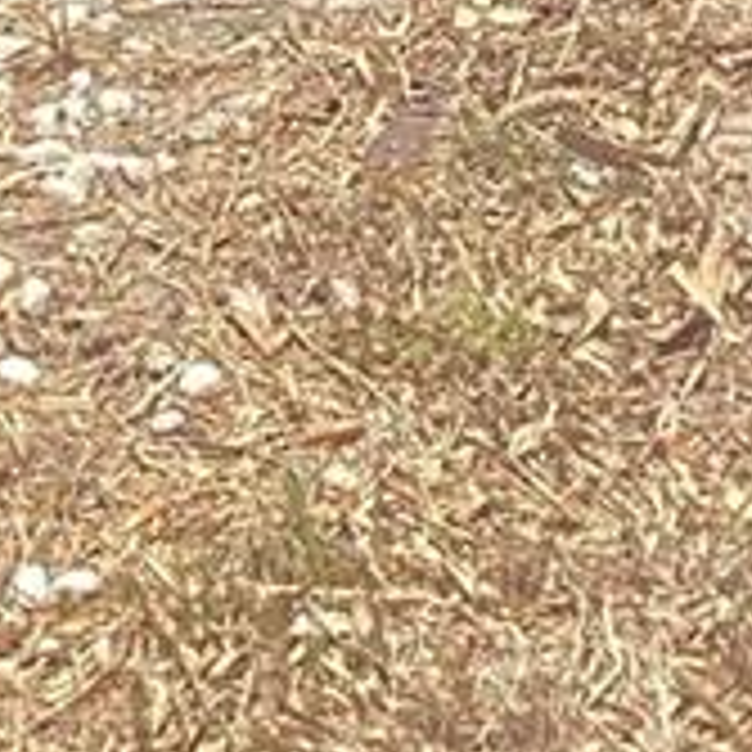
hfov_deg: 8.8
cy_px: -1765
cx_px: -207
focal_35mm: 197
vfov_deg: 7.4
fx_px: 4842
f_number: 2.4
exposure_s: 1/867
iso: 25
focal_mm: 3.3
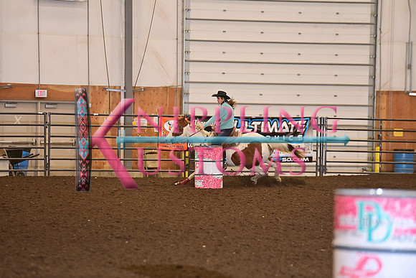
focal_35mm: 200
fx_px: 2312
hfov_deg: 10.3
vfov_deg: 6.9
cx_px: 208
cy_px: 139
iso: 1600
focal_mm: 200
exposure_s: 1/250
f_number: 3.5
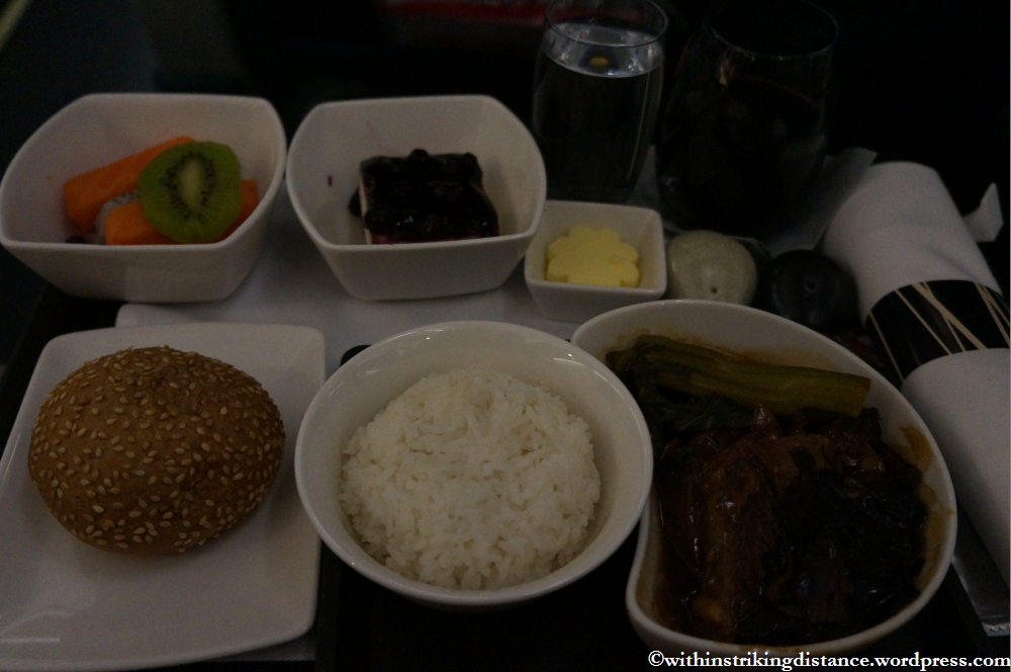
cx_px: 506
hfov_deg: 62.0
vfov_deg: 43.5
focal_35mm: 30
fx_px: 841
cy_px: 336
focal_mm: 20
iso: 3200
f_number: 3.5
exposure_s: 1/60
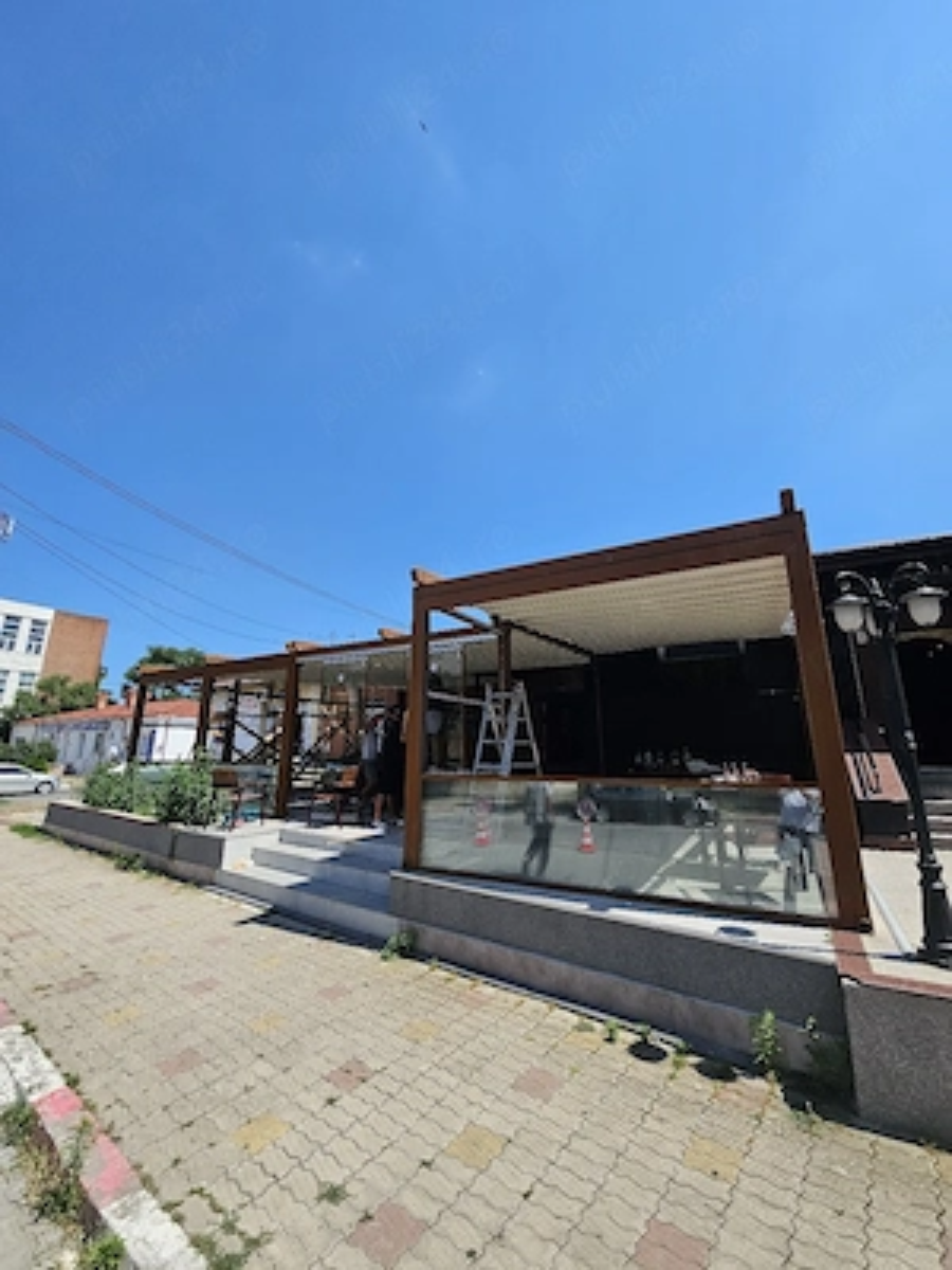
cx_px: 476
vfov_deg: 106.2
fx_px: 477
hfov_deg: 89.9
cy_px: 635
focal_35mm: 13
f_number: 2.2
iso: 50
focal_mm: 2.2
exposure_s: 1/3333
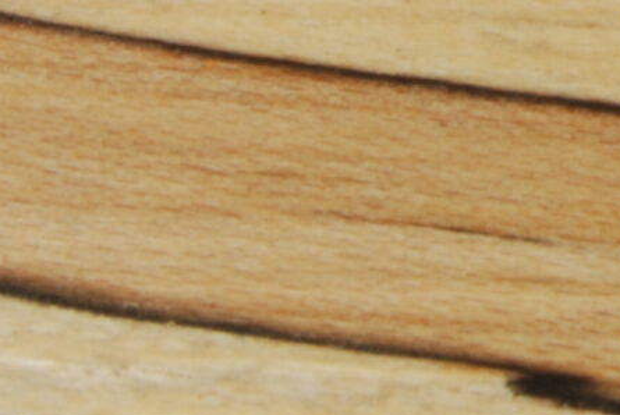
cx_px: 1126
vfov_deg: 2.9
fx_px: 8189
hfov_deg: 4.3
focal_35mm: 475
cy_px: -444
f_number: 22
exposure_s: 1/13
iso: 200
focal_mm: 55
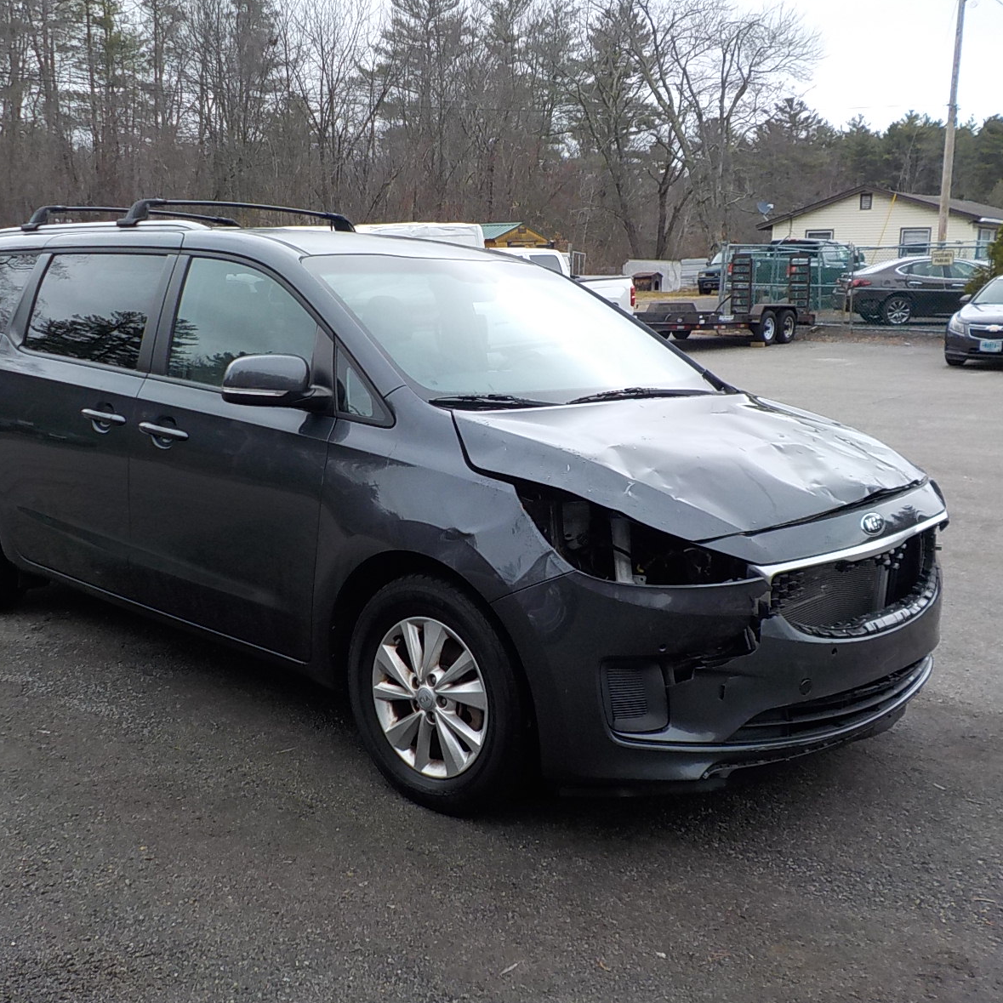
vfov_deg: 46.0
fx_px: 1180
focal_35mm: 36
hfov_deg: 46.0
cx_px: 459
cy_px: 498
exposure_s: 1/80
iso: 125
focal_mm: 4.1
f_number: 3.3
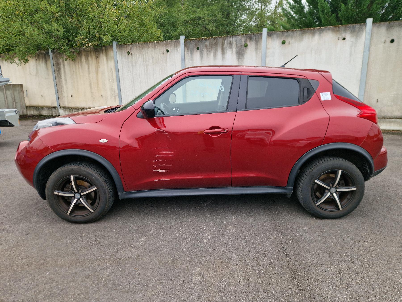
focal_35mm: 23
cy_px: 151
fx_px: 267
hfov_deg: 73.9
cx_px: 201
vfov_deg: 58.9
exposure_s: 1/244
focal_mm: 5.4
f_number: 1.8
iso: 50
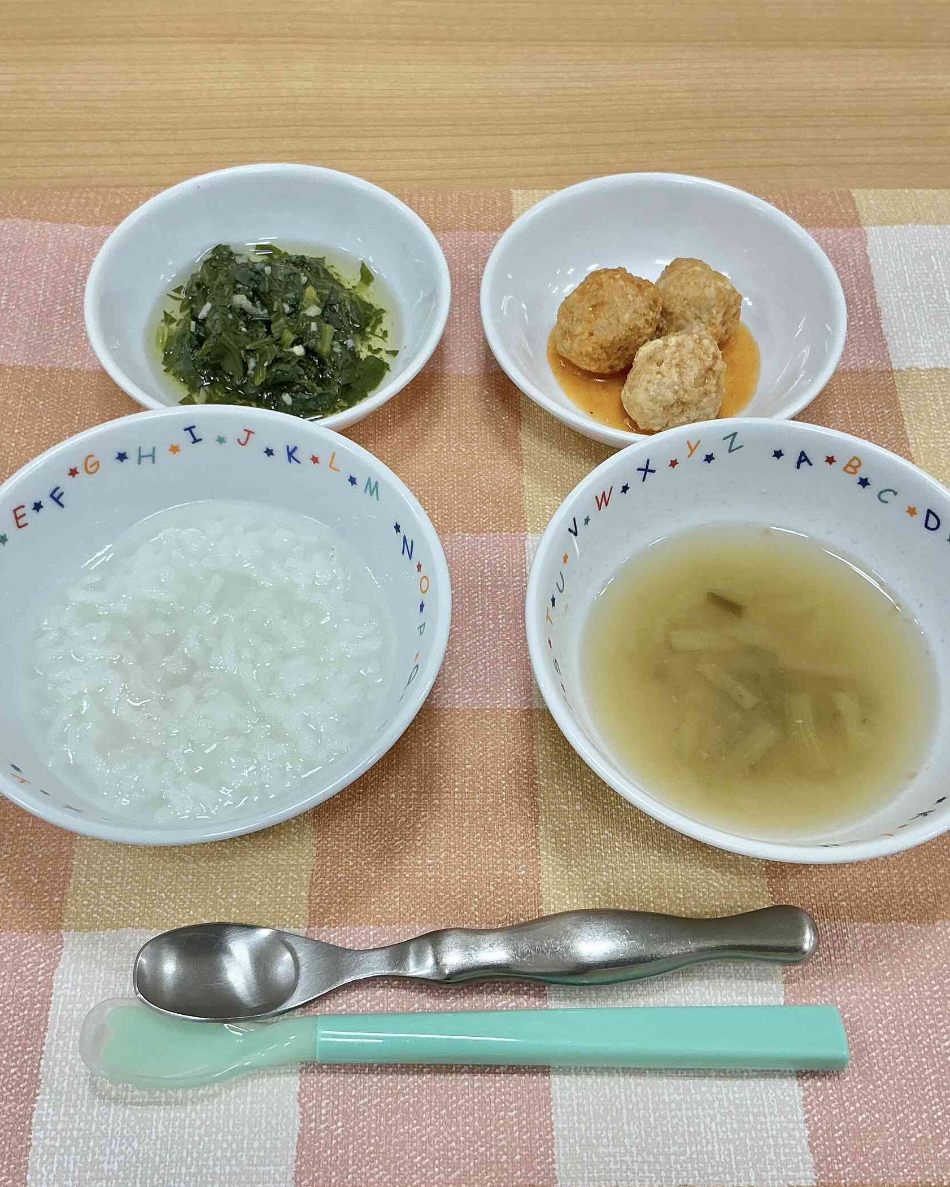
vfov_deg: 47.9
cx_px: 456
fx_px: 1336
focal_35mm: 38
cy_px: 596
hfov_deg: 39.1
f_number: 1.8
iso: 64
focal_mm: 3
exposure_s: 1/120
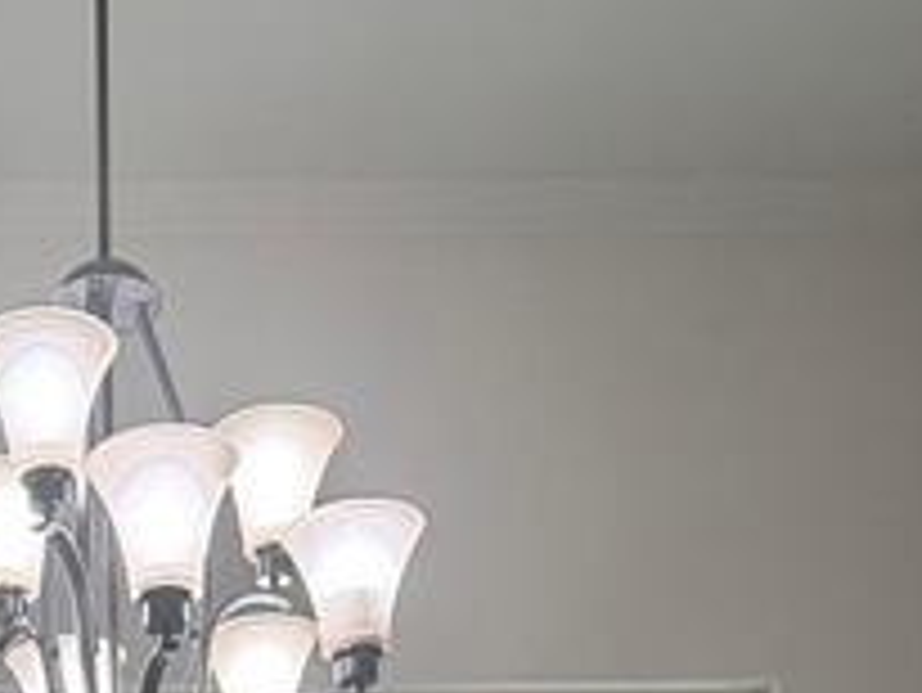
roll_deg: +0.8
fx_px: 1866
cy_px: 1462
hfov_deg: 26.5
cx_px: 40
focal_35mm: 70
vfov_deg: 15.7
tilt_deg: -4.8
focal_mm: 2.22
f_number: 2.2
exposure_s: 1/120
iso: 125
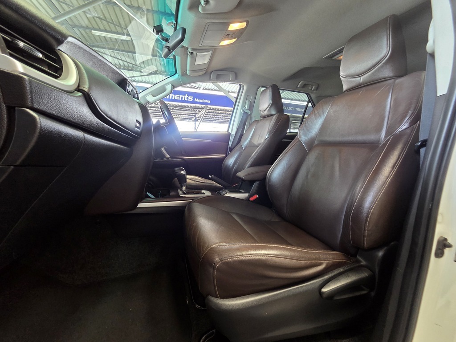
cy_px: 171
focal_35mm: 13
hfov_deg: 106.2
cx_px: 228
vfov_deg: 89.9
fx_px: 171
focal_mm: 2.2
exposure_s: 1/50
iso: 400
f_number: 2.2
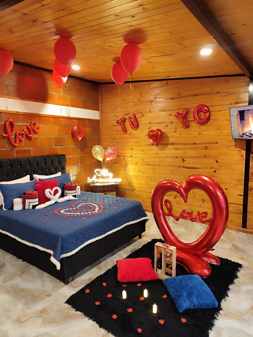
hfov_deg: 58.9
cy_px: 168
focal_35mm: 23
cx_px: 126
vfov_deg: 73.9
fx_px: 224
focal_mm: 6.19
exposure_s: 1/24
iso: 800
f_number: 1.65
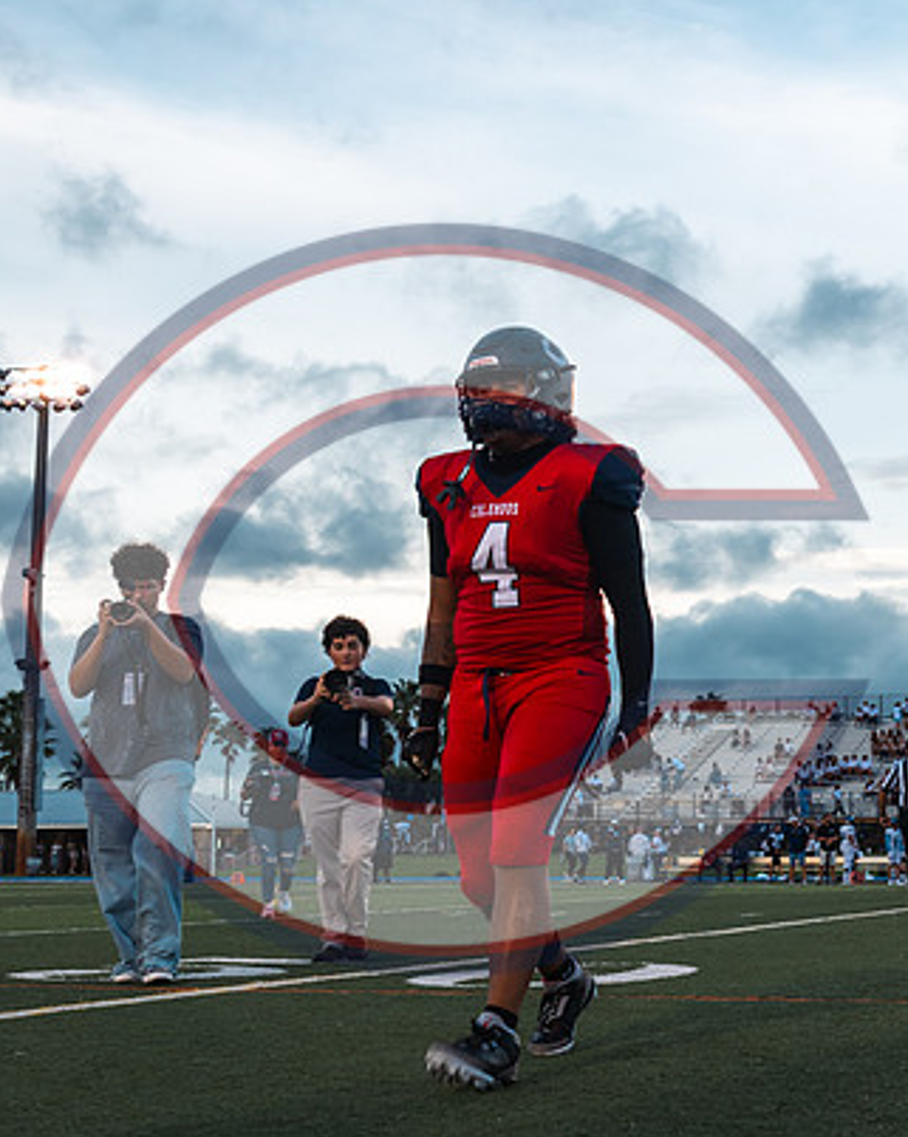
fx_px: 2051
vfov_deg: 31.0
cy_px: 629
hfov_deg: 24.5
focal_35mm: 61
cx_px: 759
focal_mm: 24
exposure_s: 1/200
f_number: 4
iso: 140
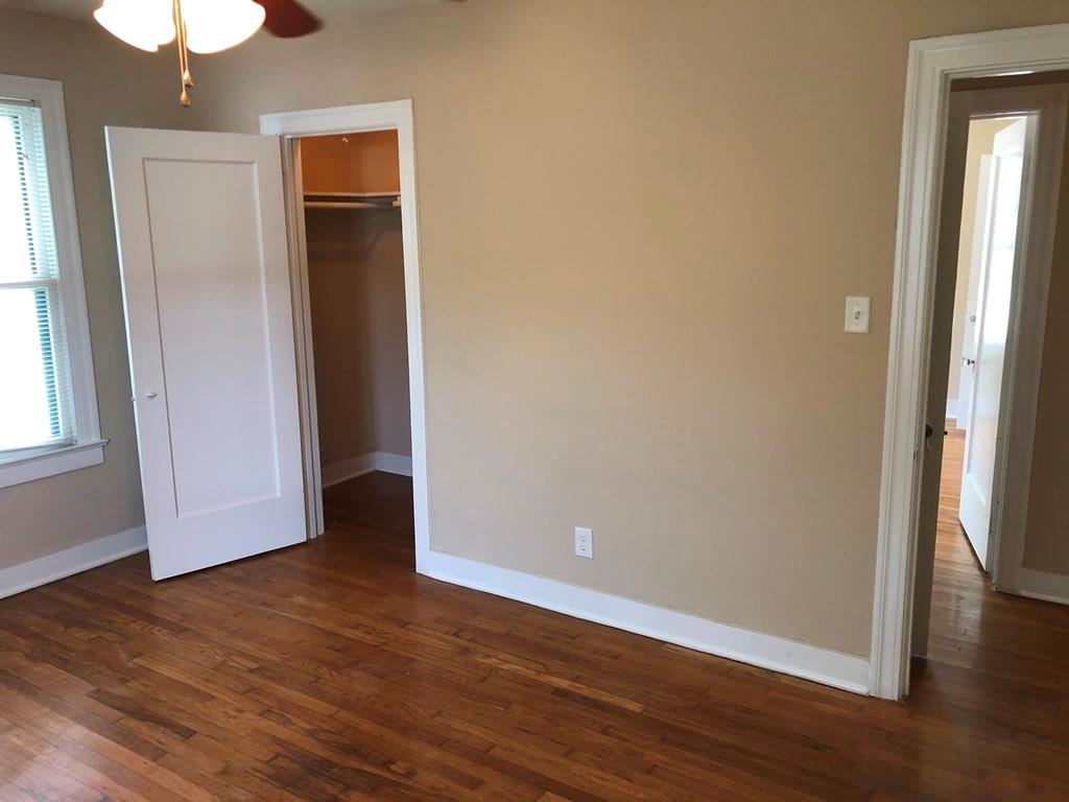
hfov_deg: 63.4
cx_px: 534
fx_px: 865
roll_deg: +1.2
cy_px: 401
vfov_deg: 49.7
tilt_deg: -11.2
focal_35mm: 28
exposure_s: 1/20
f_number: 1.8
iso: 40
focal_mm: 3.99
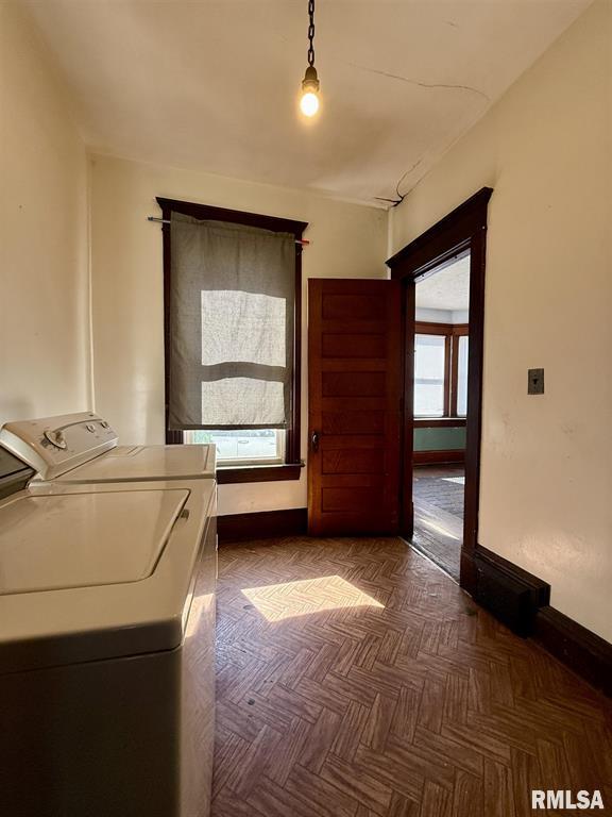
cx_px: 306
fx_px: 330
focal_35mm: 14
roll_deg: -1.7
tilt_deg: -2.1
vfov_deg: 102.1
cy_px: 408
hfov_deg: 85.7
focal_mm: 2.22
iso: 250
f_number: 2.2
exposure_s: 1/120
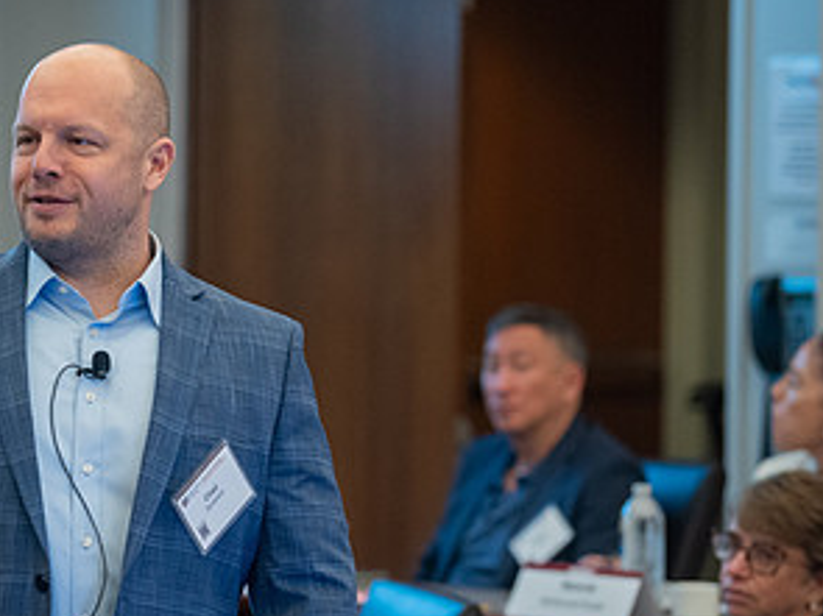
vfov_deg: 6.0
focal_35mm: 246
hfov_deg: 8.0
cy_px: 237
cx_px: 92
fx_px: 5846
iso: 2000
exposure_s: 1/160
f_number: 2.8
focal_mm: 130
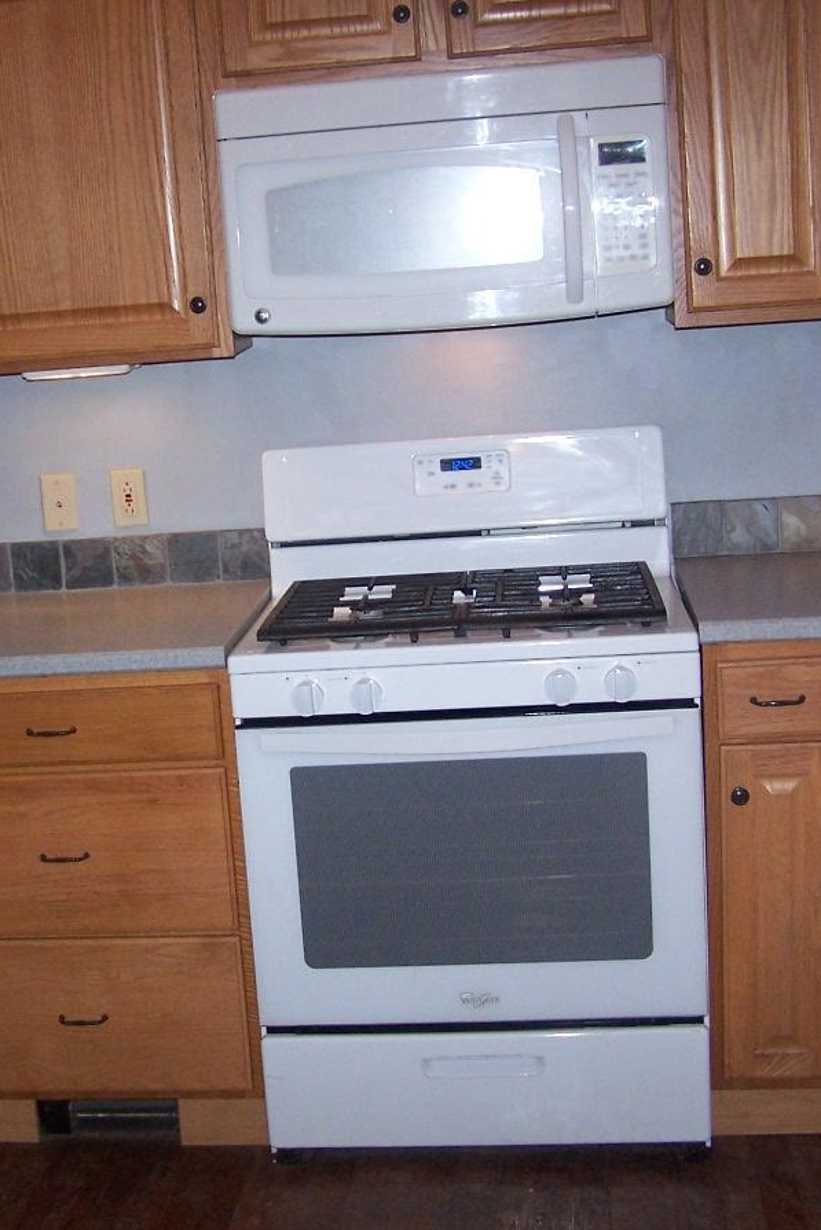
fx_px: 1812
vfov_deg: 37.5
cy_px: 617
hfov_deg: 25.4
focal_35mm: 53
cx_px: 278
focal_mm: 6.3
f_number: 2.8
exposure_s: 1/60
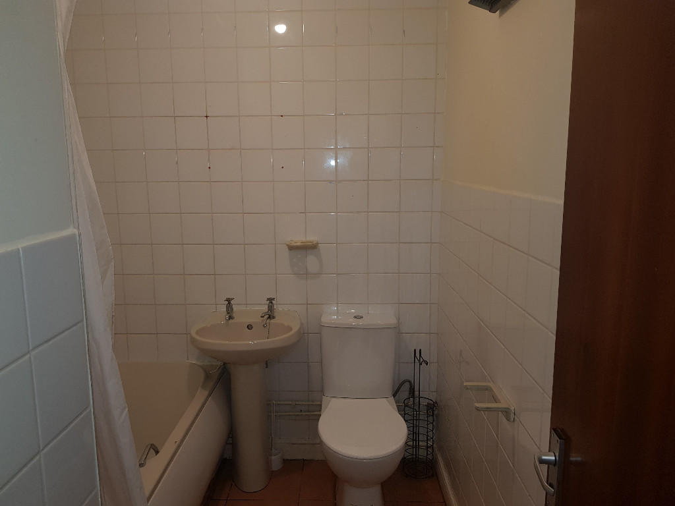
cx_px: 338
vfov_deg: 53.1
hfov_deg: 67.3
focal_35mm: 26
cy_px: 253
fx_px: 507
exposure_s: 1/50
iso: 64
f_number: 1.7
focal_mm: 4.2
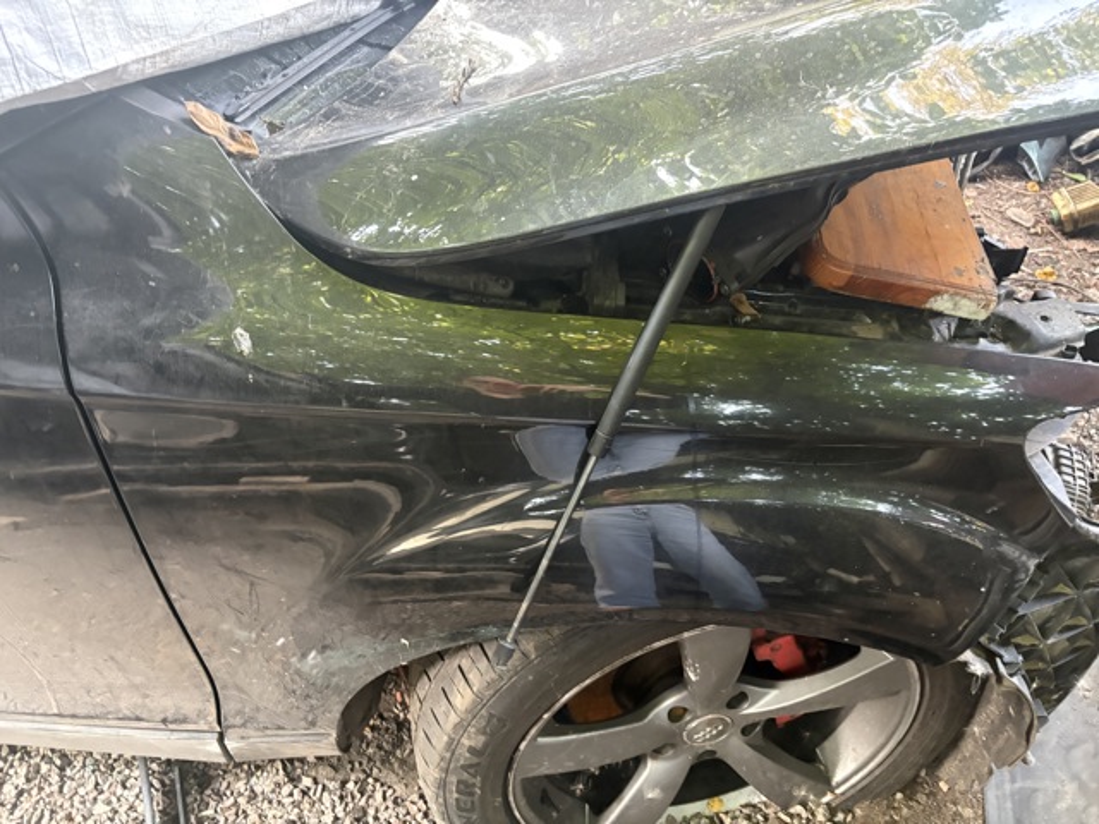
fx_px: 825
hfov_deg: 67.3
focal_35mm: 26
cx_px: 550
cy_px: 412
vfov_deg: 53.1
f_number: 1.6
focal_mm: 5.96
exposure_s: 1/35
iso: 640
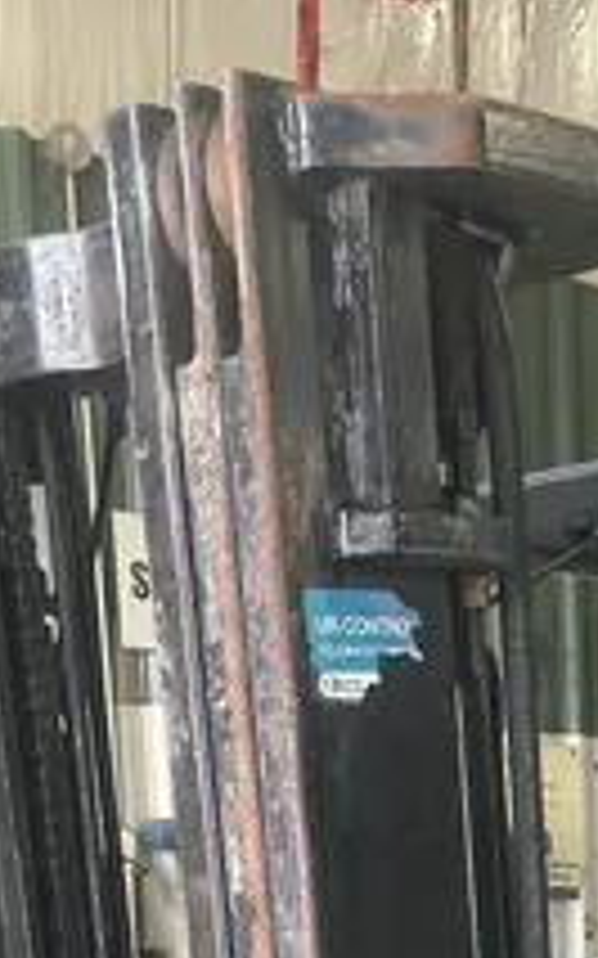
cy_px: 1608
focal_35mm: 95
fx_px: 2479
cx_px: 706
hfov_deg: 13.4
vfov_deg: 18.3
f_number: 1.6
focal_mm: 4.2
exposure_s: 1/84
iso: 125
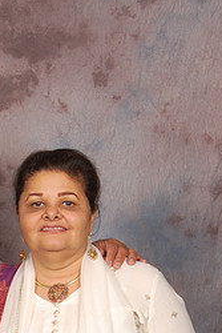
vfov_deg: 15.2
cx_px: -23
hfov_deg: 10.3
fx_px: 1219
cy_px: 337
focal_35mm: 132
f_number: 10
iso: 200
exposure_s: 1/400
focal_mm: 38
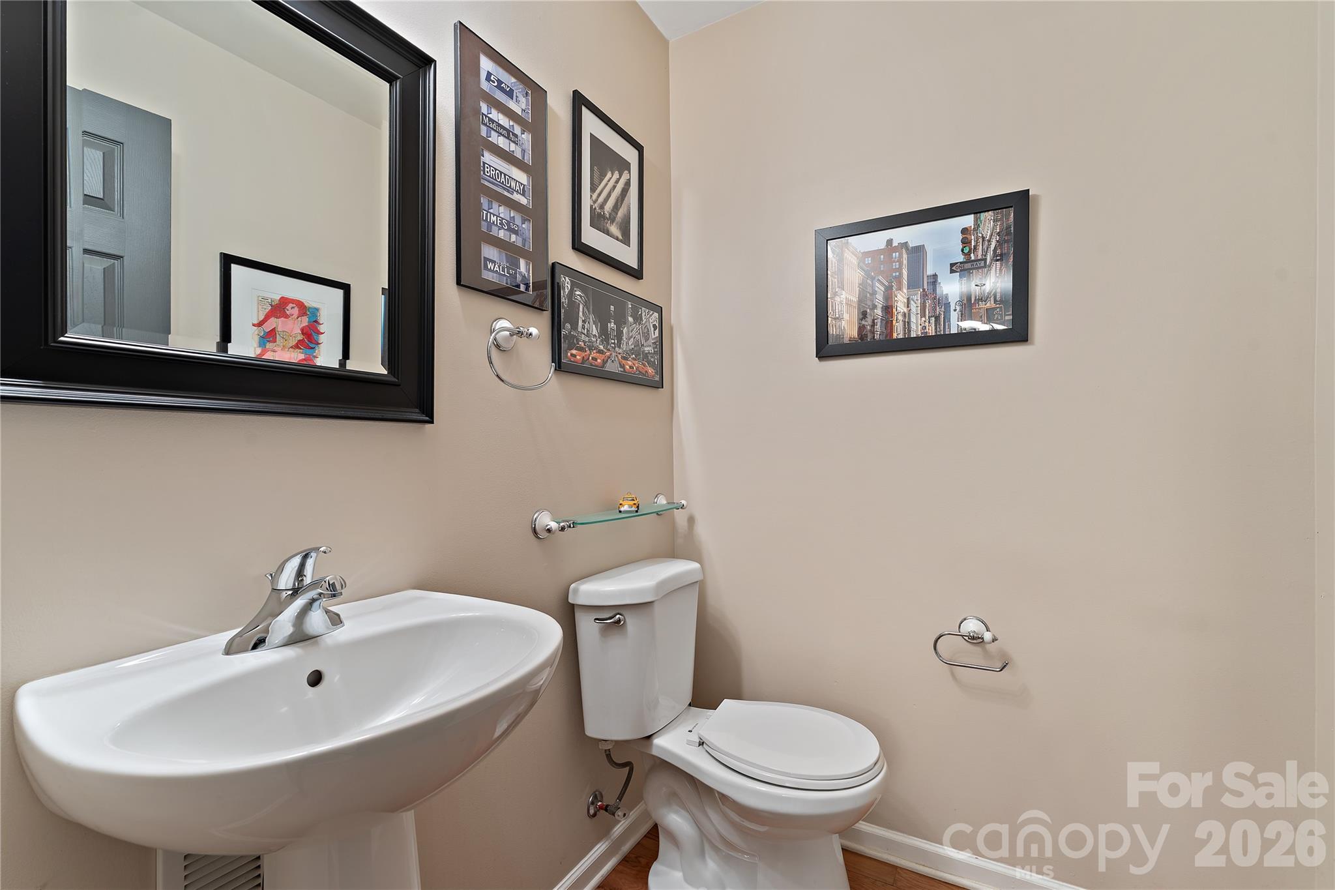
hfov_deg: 100.0
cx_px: 668
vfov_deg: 76.9
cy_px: 445
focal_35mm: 15
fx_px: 560
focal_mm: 15.1
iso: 100
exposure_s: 5
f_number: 9
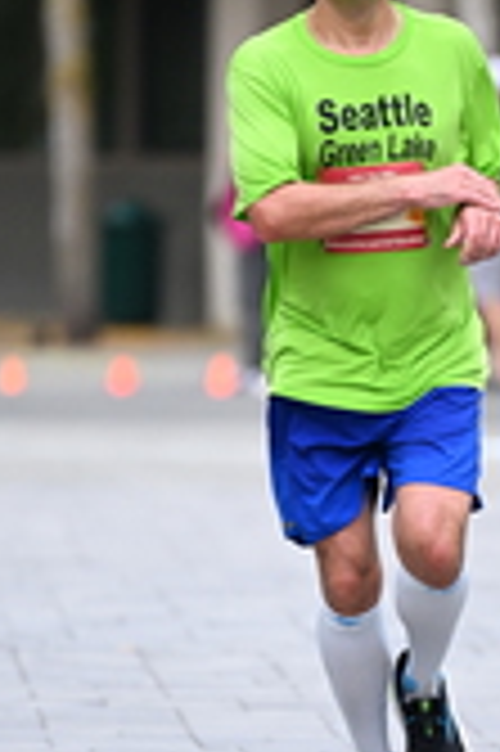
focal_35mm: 660
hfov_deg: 2.1
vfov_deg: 3.1
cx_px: 430
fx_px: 13778
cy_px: 450
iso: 1000
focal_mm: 200
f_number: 2.8
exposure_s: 1/1600
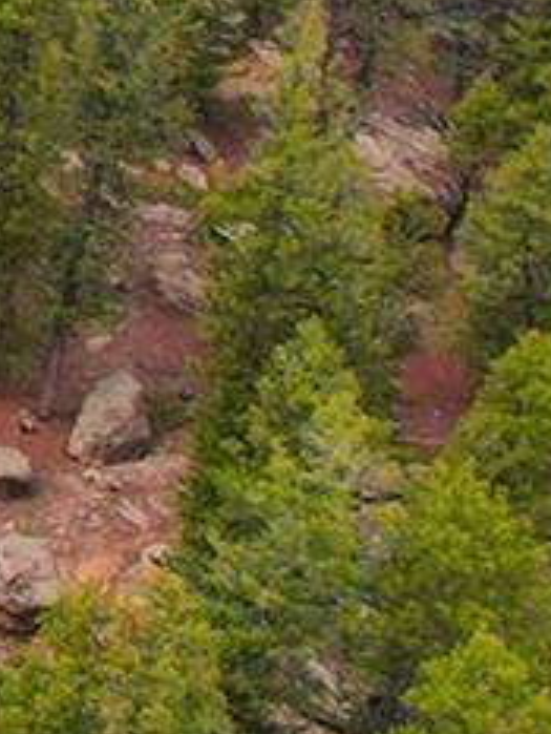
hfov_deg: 7.7
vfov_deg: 13.2
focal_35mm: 145
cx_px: -1480
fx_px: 3075
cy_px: -197
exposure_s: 1/120
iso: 100
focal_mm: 8.4
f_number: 2.8
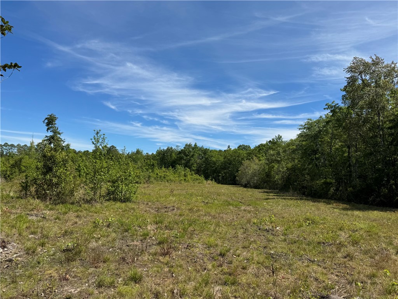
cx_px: 199
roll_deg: -1.6
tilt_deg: +3.1
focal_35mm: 24
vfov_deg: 56.8
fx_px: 276
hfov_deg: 71.6
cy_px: 150
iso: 80
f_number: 1.78
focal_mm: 6.76
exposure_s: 1/5348
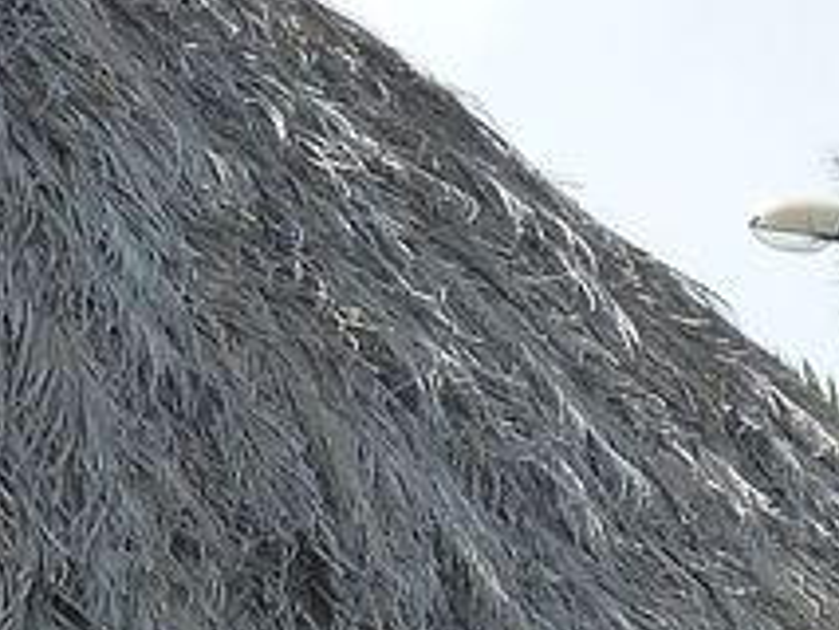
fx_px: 14187
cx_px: -611
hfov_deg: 3.4
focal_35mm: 585
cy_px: 819
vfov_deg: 2.5
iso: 125
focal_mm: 17
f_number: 5
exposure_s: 1/400
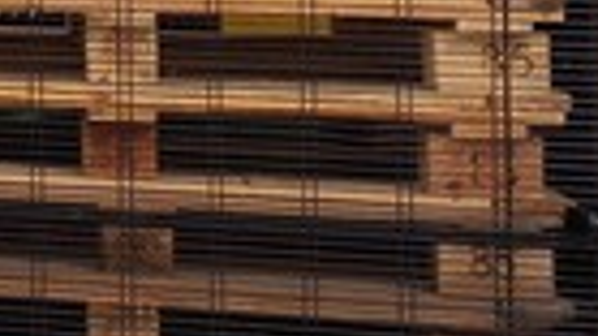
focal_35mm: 115
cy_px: -211
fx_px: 1822
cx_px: -576
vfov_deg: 10.1
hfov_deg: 15.2
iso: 200
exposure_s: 1/50
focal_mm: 5.54
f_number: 1.8
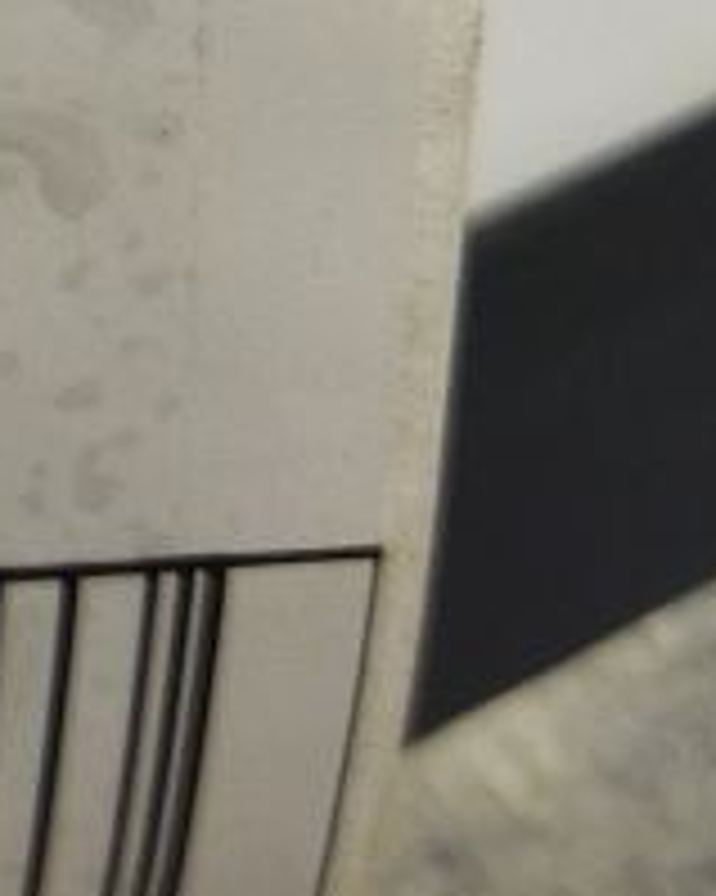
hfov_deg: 8.9
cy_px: -45
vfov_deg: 12.0
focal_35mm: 159
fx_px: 4215
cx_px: -910
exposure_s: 1/160
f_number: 1.79
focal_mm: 4.71
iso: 99
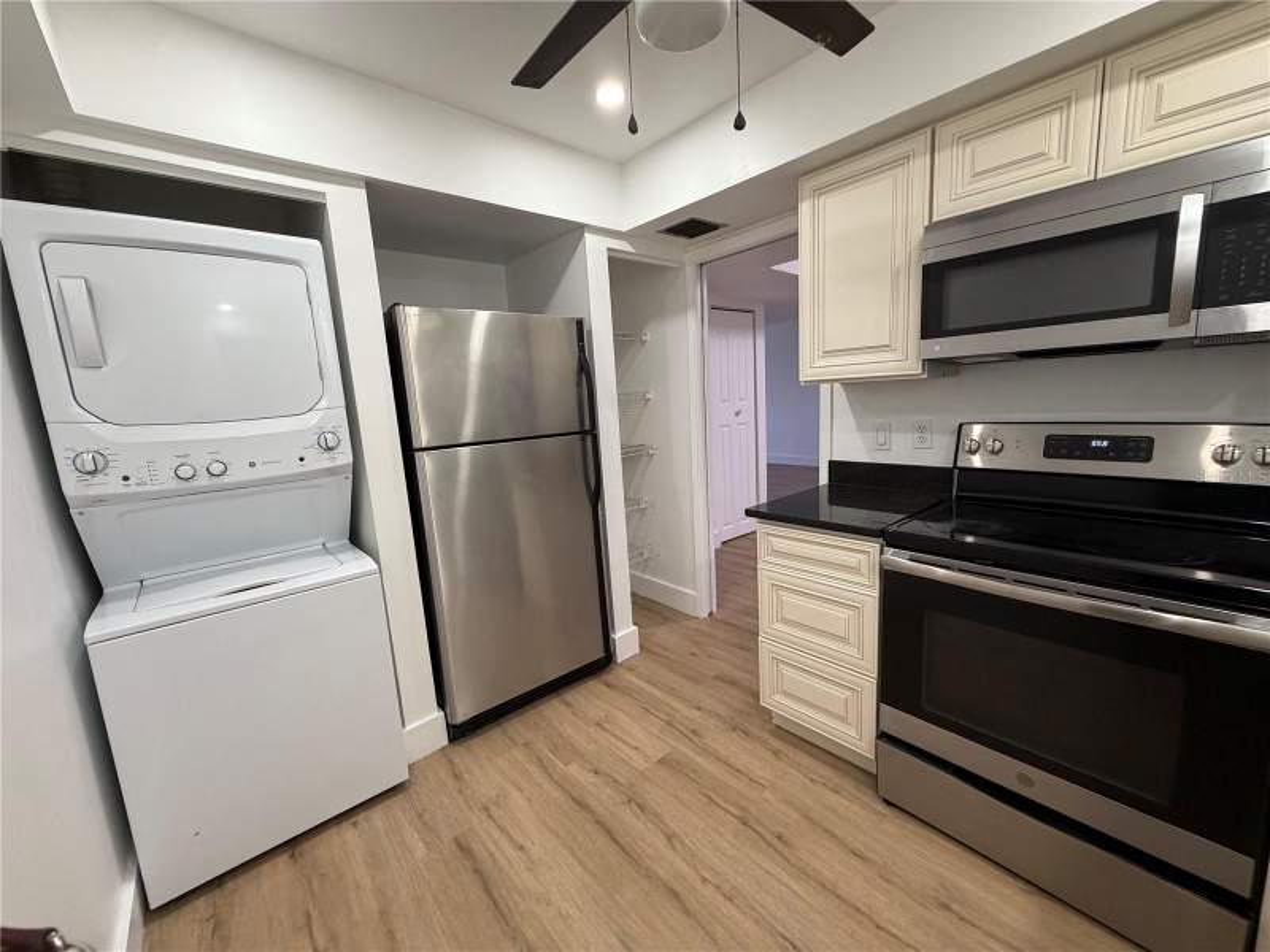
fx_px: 514
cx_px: 635
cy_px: 476
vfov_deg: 85.7
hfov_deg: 102.1
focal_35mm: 14
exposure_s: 1/120
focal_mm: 2.22
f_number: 2.2
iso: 320
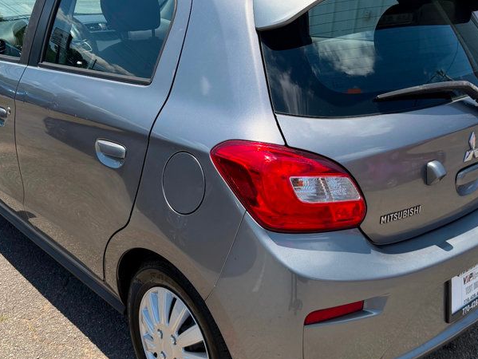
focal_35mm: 41
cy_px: 191
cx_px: 246
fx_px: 566
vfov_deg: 35.2
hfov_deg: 45.7
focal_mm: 6.76
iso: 100
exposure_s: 1/3759
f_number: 1.78
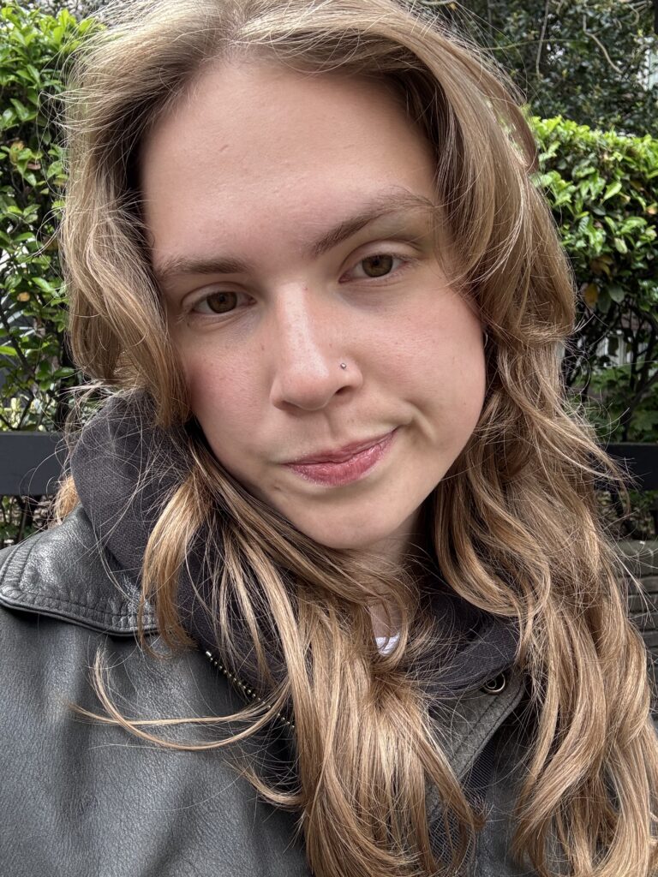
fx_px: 760
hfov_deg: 46.8
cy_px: 438
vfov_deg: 60.0
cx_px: 329
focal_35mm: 30
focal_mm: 2.69
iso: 20
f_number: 1.9
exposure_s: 1/121
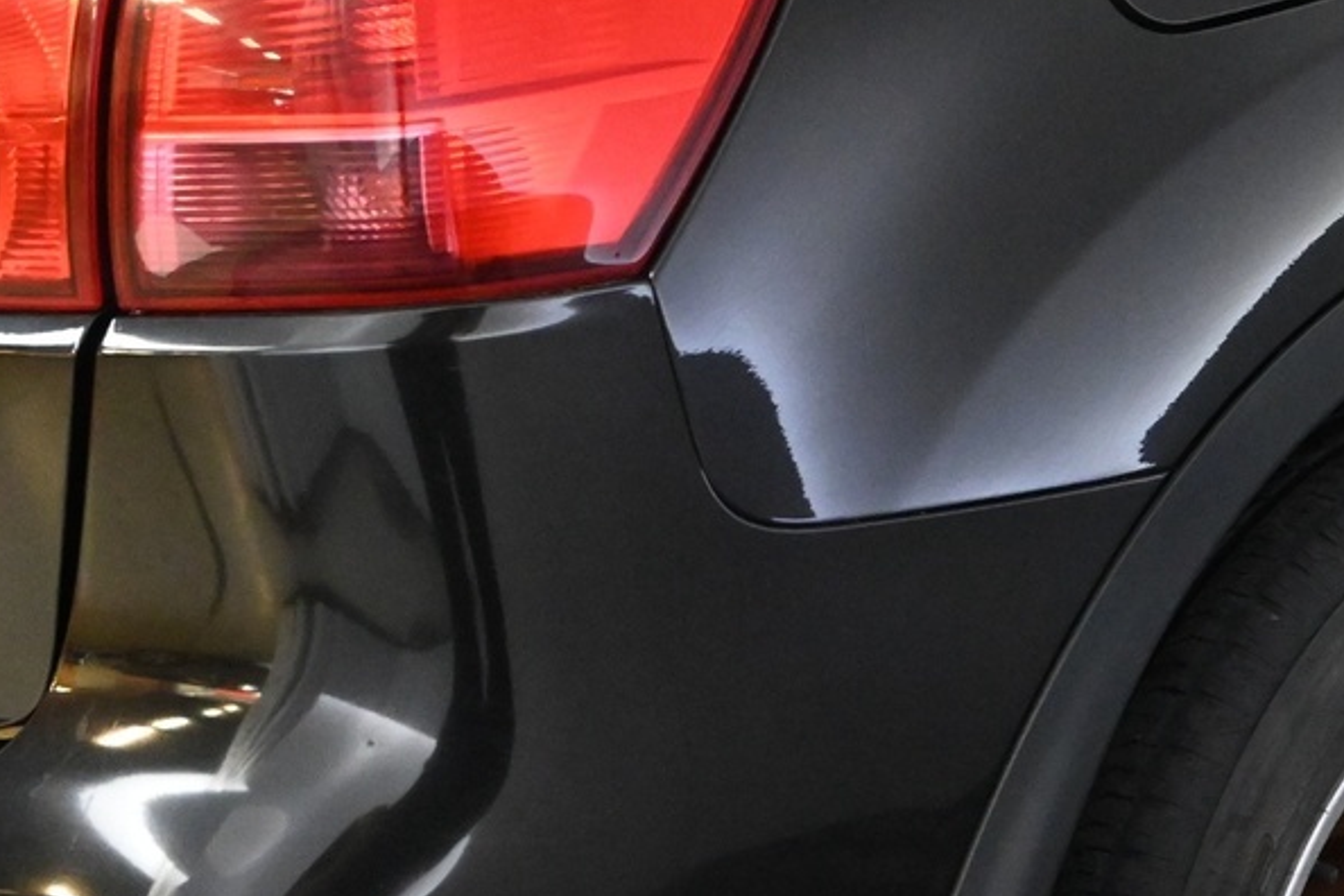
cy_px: 627
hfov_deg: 21.7
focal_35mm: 90
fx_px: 3360
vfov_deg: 15.1
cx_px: 1405
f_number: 5
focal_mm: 22
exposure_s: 1/100
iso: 5000
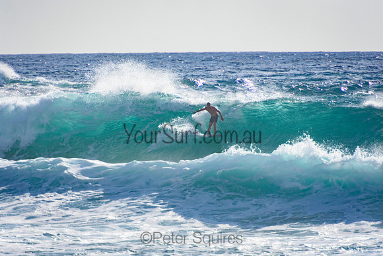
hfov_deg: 3.4
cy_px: 128
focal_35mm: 600
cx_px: 192
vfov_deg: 2.3
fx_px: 6385
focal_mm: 400
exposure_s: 1/2000
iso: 250
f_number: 5.6
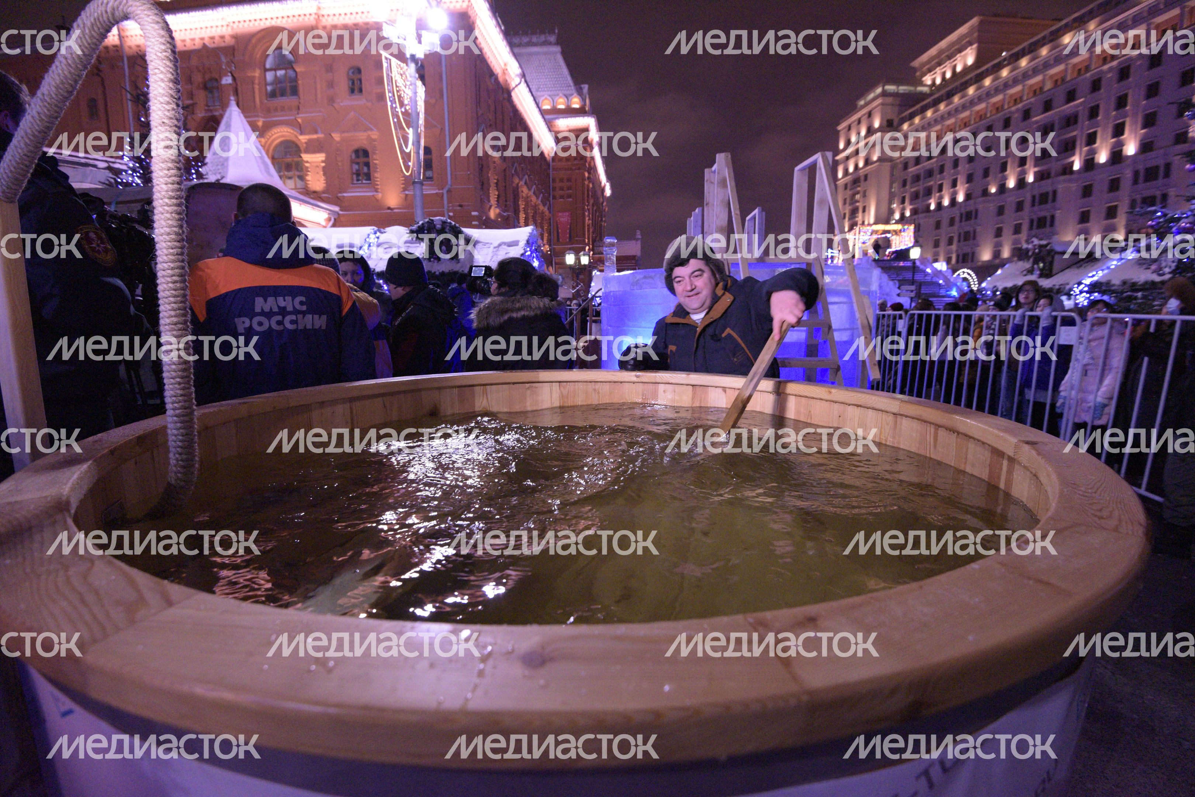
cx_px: 598
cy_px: 398
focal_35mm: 16
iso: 8000
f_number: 5
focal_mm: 16
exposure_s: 1/80
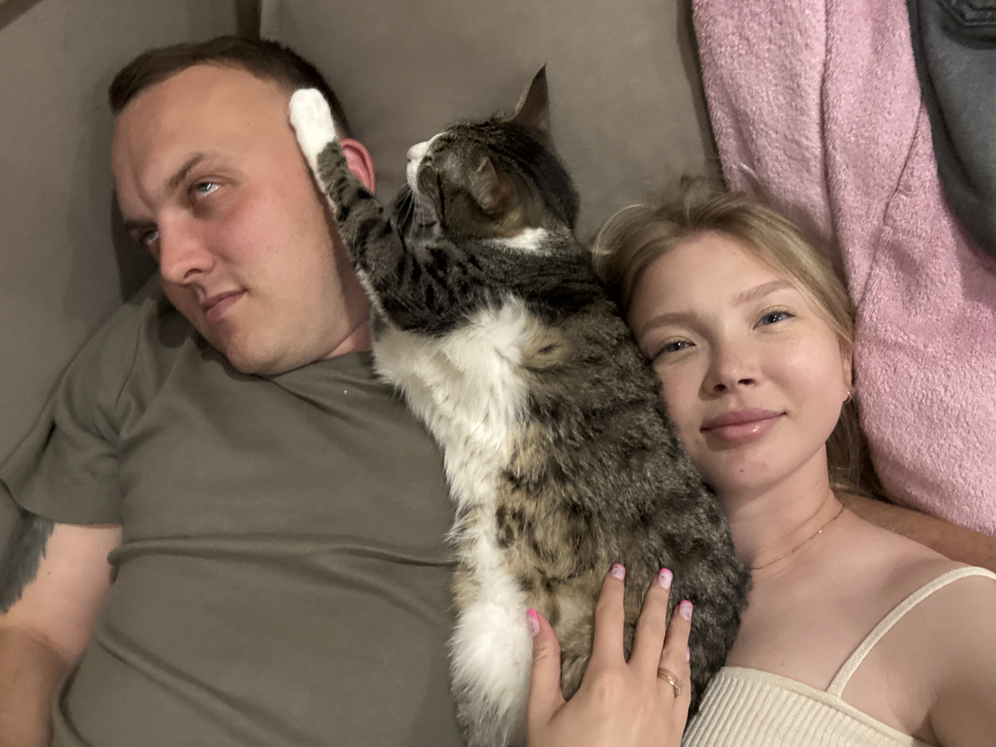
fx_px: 662
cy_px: 374
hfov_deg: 73.9
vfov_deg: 58.9
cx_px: 498
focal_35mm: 23
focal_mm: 2.69
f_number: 1.9
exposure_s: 1/25
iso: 320
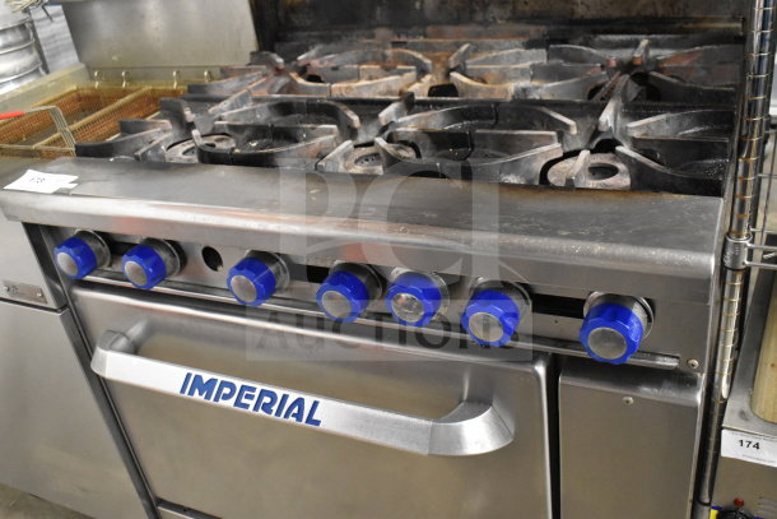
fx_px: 745
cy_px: 260
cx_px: 388
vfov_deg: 38.4
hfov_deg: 55.1
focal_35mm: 34
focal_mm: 23
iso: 4000
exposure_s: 1/40
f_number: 3.8
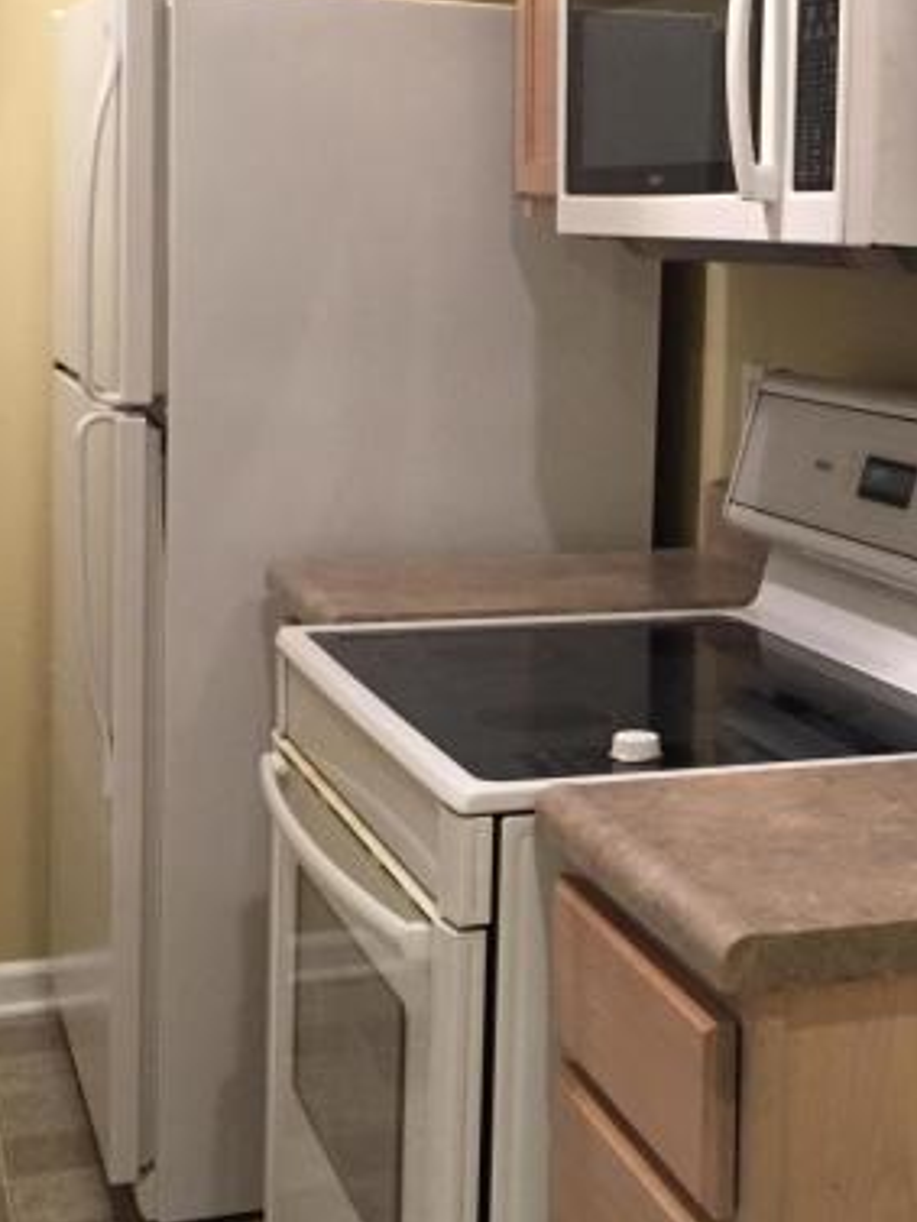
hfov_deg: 24.5
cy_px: 451
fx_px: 2083
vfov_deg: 32.5
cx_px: 716
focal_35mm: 59
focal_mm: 4.15
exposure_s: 1/30
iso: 160
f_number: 2.2
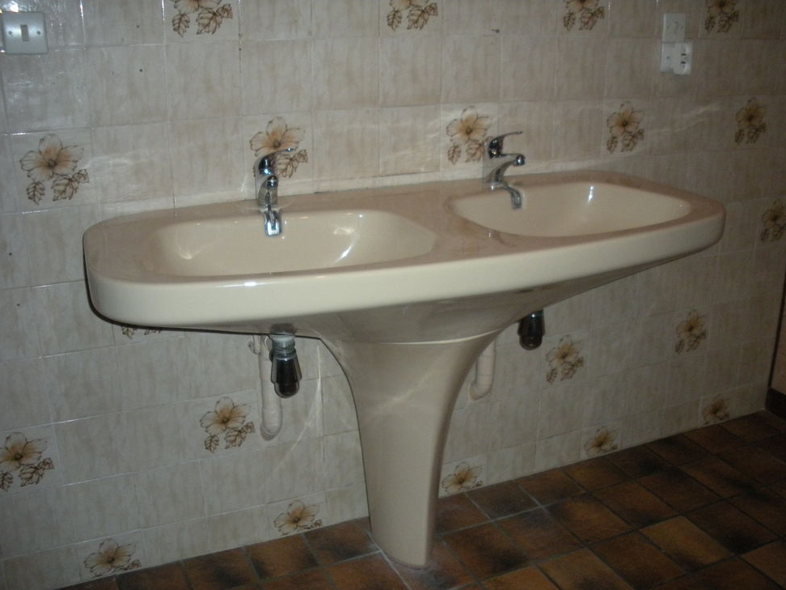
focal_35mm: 36
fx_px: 817
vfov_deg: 39.7
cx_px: 404
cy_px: 303
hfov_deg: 51.3
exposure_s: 1/60
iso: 400
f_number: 3.5
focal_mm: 6.3
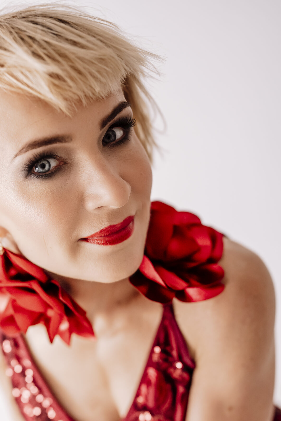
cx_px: 81
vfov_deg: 34.0
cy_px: 298
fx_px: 679
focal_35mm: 58
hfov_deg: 23.2
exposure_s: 1/250
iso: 320
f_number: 2
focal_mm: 40
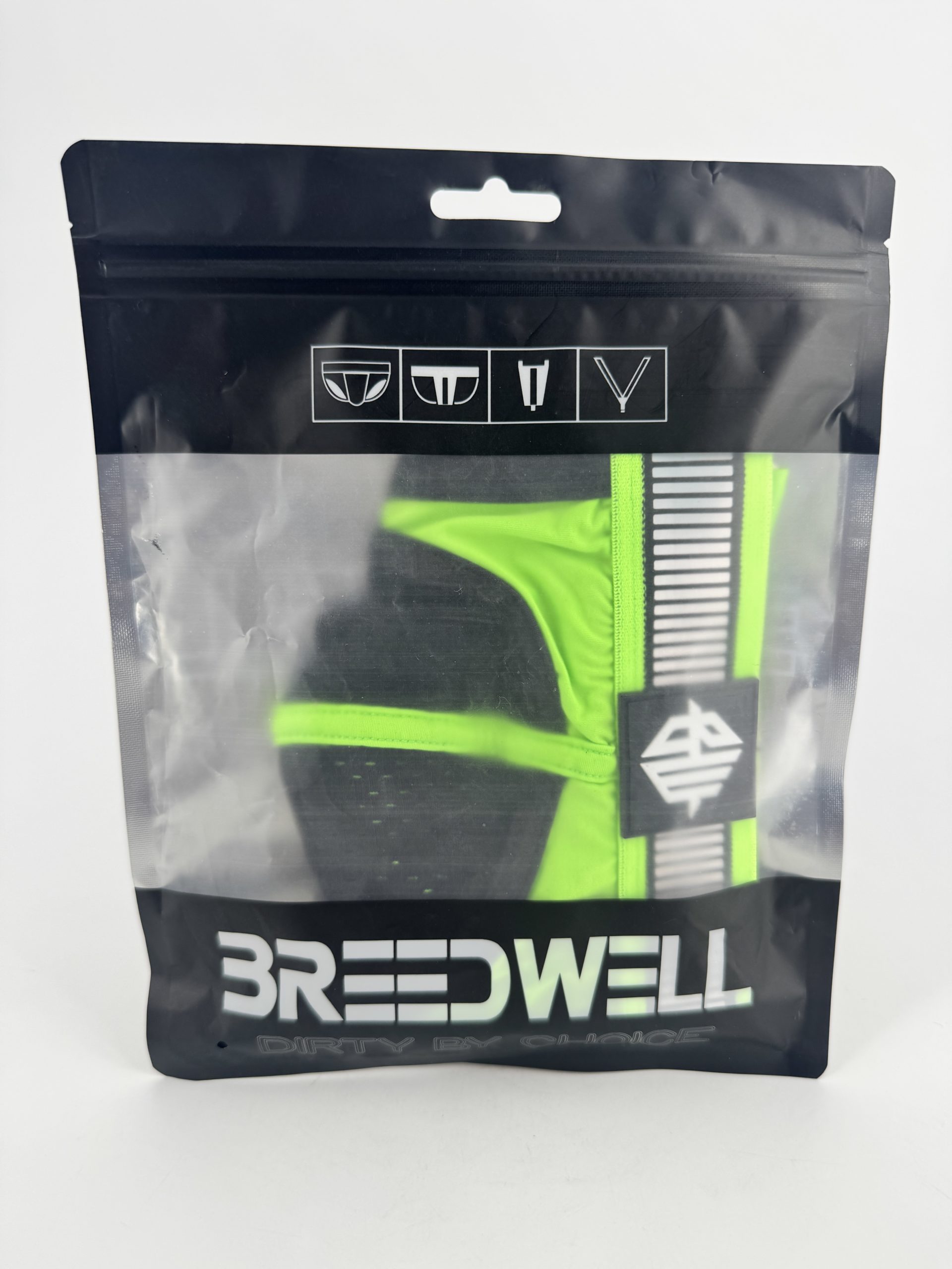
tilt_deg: -18.3
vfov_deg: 71.6
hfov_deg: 56.8
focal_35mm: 24
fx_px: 880
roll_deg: -0.5
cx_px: 476
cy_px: 634
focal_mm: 6.76
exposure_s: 1/633
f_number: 1.78
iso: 80
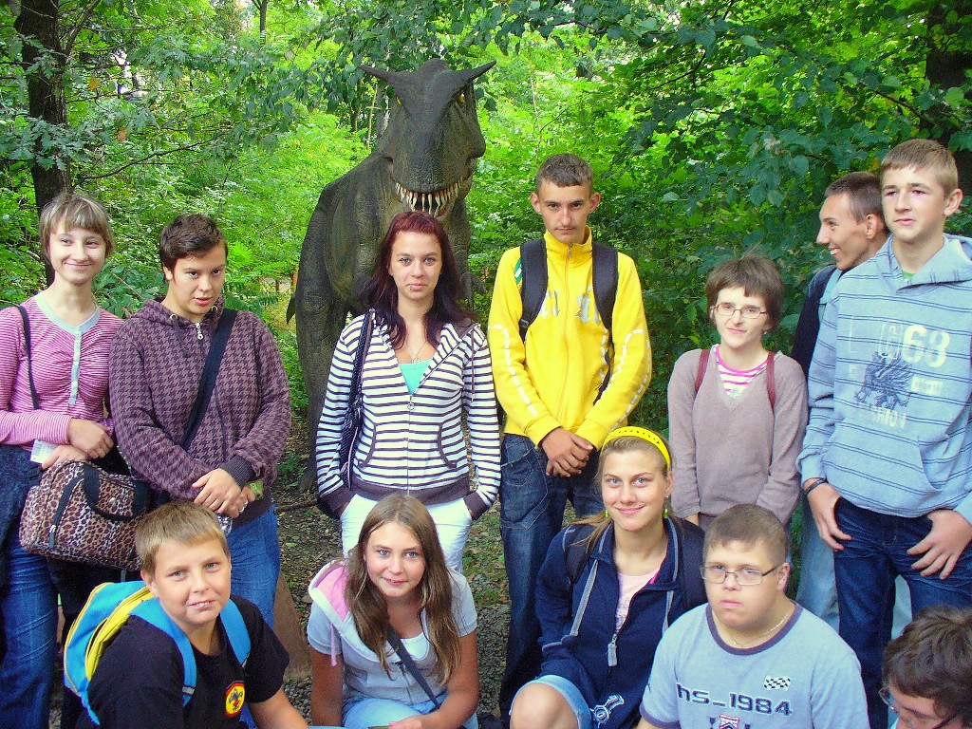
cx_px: 486
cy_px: 364
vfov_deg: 38.7
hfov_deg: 50.1
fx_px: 1039
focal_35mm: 37
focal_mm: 6.1
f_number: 2.8
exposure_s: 1/25
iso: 150
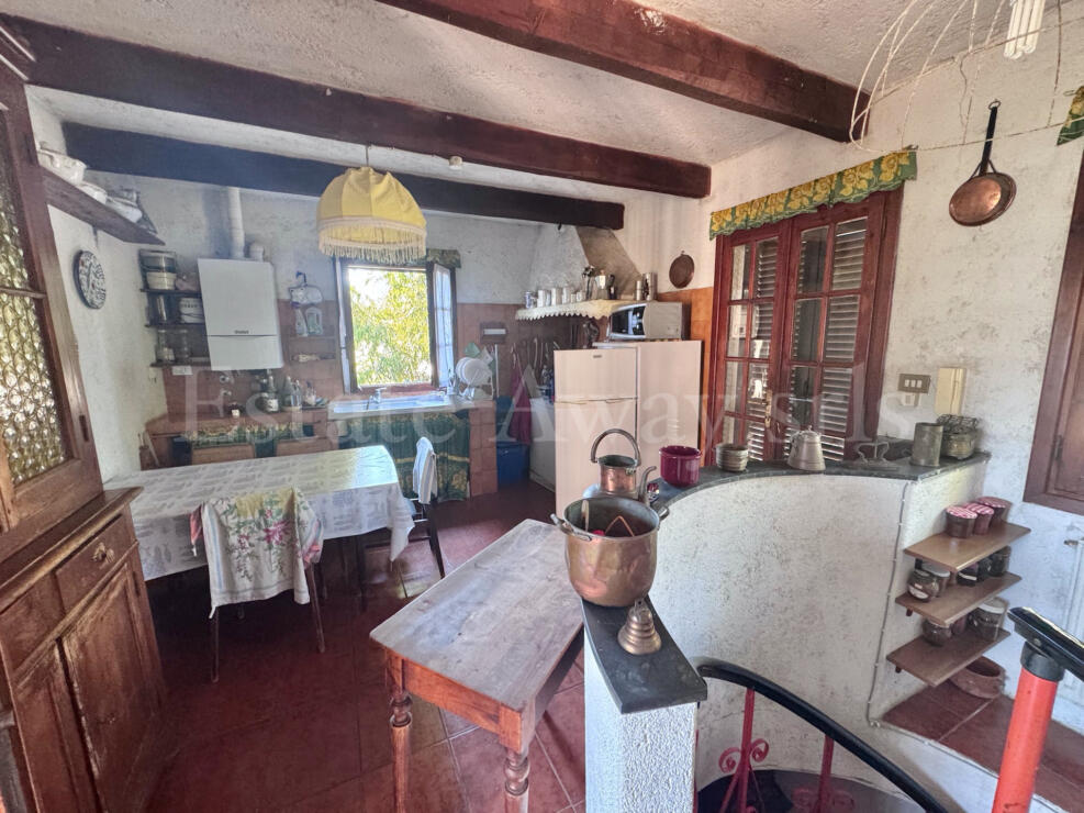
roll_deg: +0.8
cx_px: 542
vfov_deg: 85.7
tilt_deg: -8.5
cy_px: 406
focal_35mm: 14
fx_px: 438
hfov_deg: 102.1
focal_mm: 2.22
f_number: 2.2
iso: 500
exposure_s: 1/60
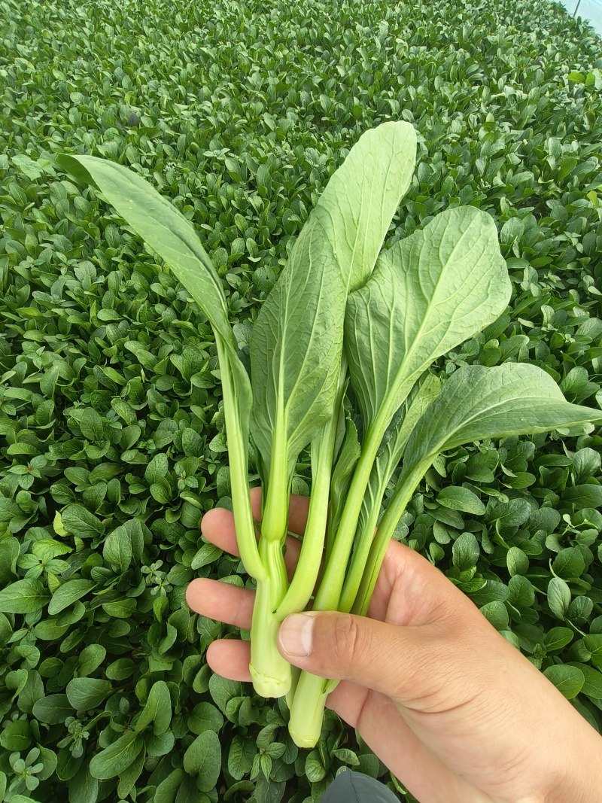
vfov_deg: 94.5
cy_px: 402
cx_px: 301
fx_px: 371
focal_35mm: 16
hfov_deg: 78.1
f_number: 2.2
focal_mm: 1.68
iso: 50
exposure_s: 1/283
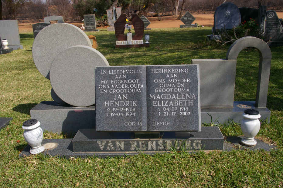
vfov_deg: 38.3
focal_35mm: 34
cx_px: 142
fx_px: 271
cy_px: 94
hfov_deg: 55.1
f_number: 8
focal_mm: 23
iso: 200
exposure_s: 1/350
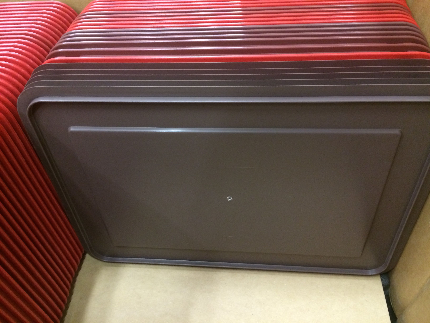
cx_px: 215
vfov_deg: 48.2
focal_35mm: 29
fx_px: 360
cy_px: 162
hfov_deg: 61.7
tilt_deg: -46.8
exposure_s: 1/15
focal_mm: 4.15
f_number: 2.2
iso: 320
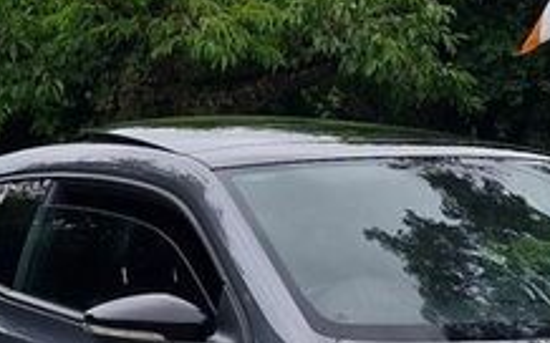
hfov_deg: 29.5
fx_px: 1004
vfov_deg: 18.9
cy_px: 330
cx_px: 487
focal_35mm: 67
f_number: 1.8
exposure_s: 1/1100
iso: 50
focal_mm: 5.54
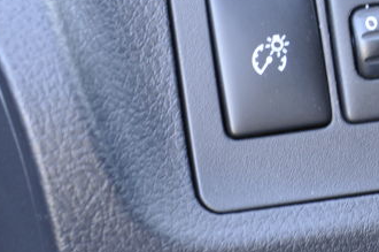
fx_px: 1955
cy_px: 135
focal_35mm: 186
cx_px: 353
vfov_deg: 7.4
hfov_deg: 11.0
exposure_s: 1/25
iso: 400
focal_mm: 40
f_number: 5
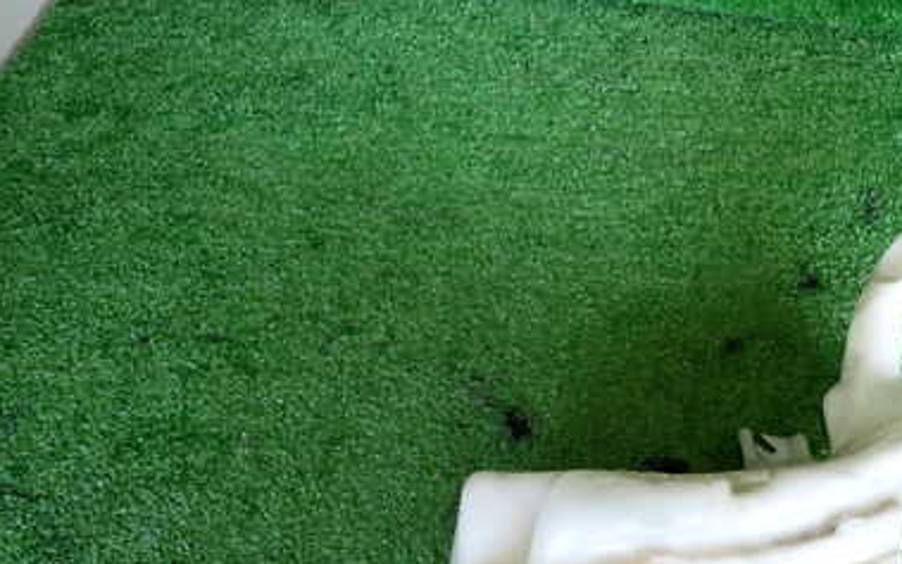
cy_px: 457
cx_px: 693
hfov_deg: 45.3
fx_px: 1033
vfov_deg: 29.8
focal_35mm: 42
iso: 200
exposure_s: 1/100
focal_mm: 4.5
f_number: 2
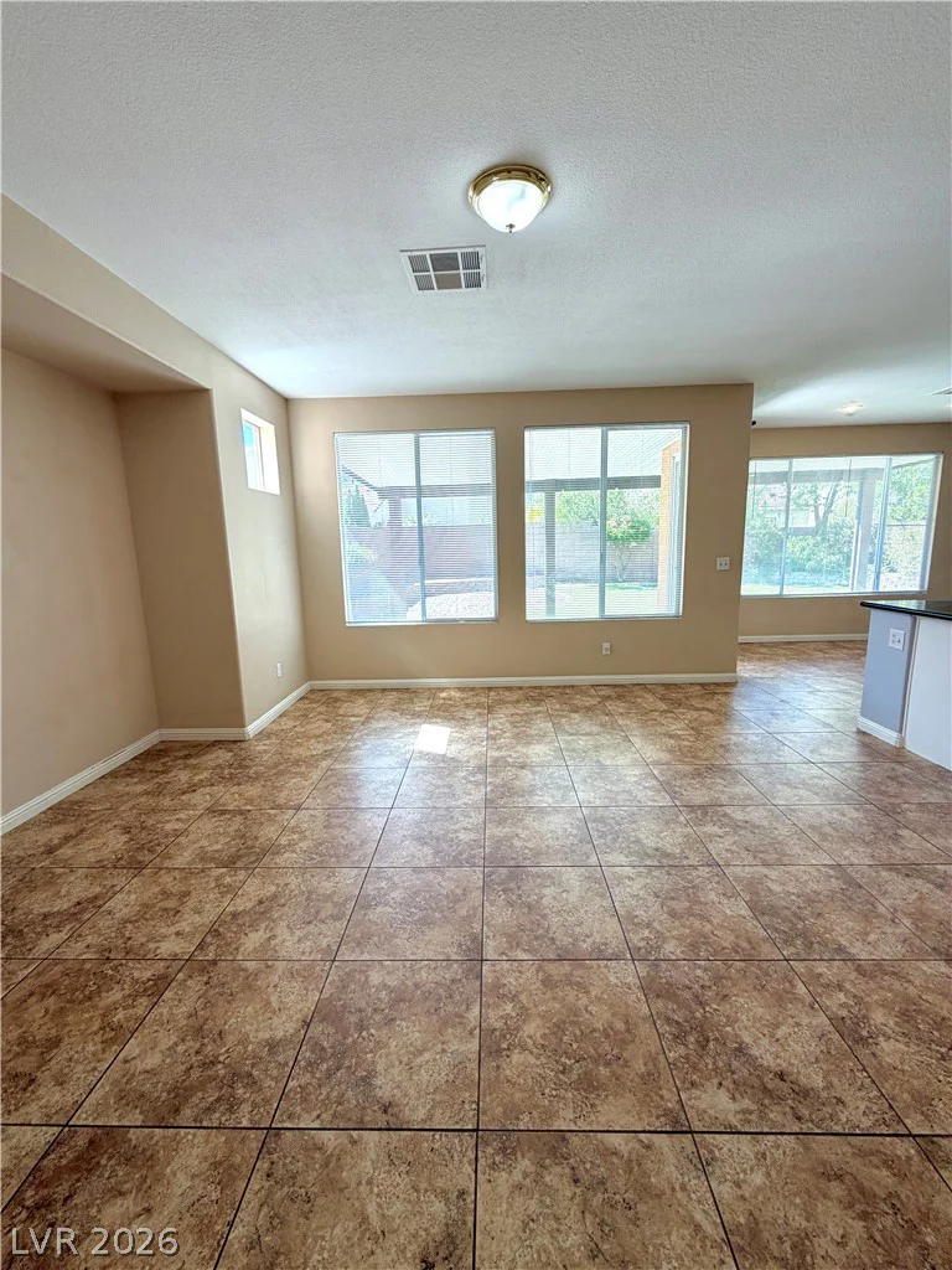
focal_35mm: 14
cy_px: 635
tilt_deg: -9.6
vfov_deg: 102.1
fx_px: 513
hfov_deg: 85.7
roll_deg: +2.1
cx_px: 476
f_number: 2.2
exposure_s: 1/121
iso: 50
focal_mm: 2.22
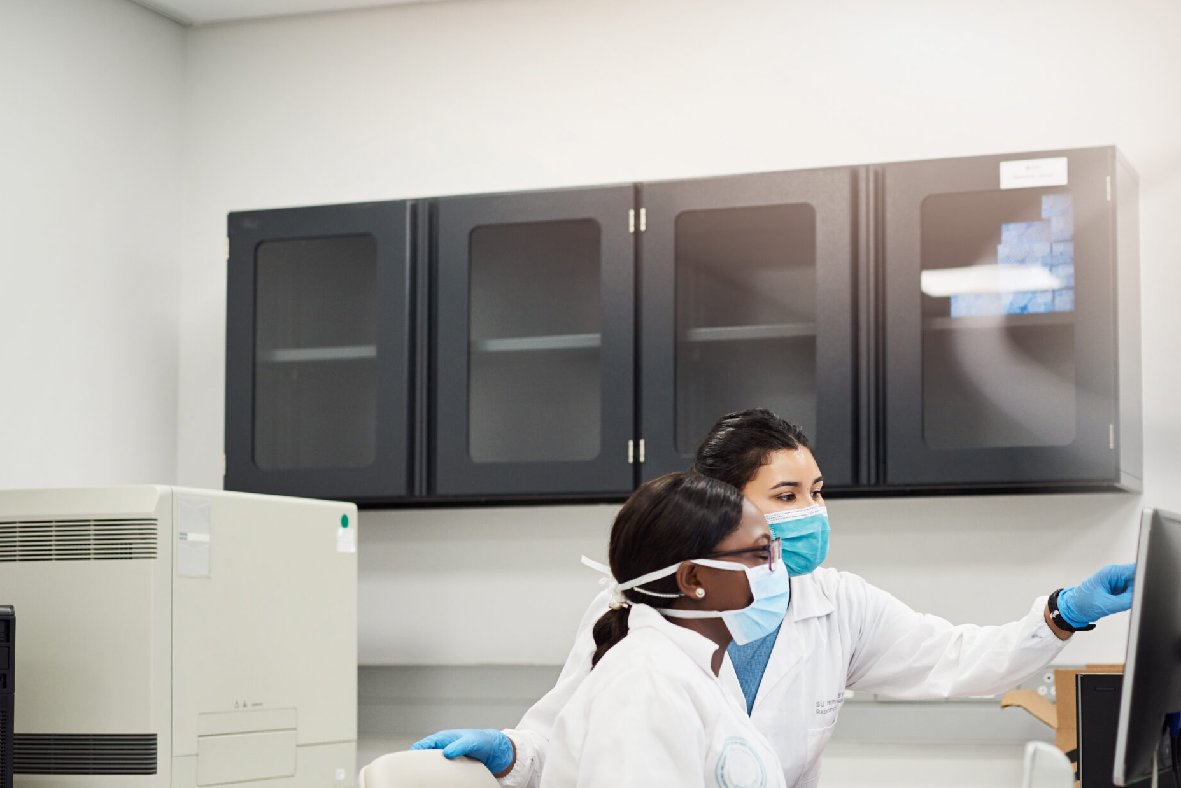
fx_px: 2264
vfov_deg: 19.7
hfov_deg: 29.2
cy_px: 497
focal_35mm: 69
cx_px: 705
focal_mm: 50
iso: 200
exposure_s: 1/100
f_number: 2
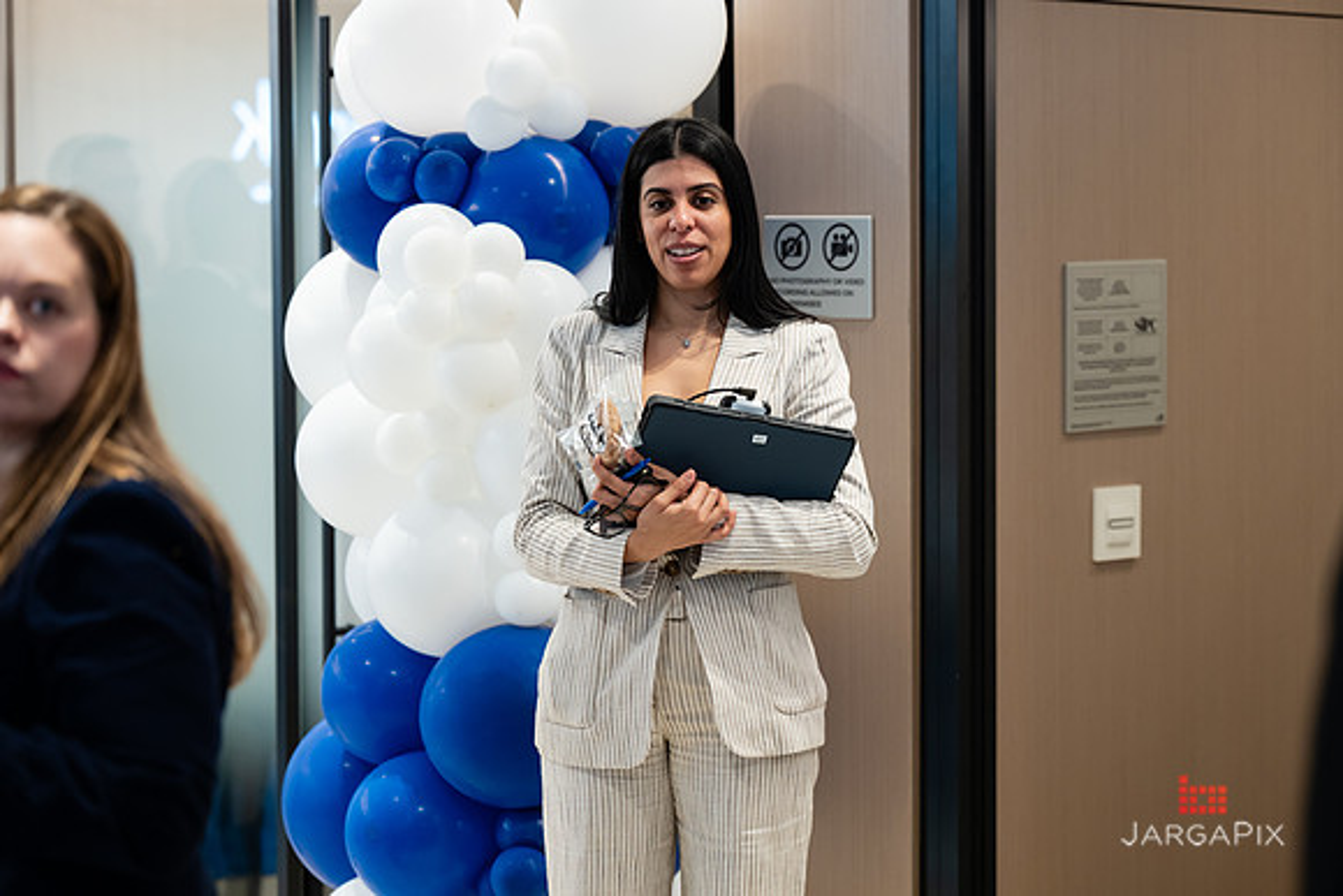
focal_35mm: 100
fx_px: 3746
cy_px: 429
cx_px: 700
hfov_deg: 20.3
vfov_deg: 13.6
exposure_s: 1/200
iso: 800
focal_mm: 96
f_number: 3.2
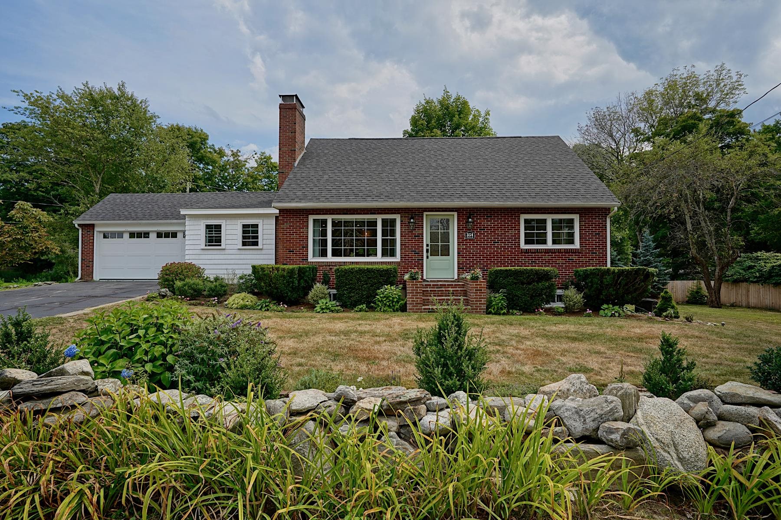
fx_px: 390
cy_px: 260
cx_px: 390
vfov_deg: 67.4
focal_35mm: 18
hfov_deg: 90.0
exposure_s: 1/200
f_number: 7.1
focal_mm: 18
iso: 100
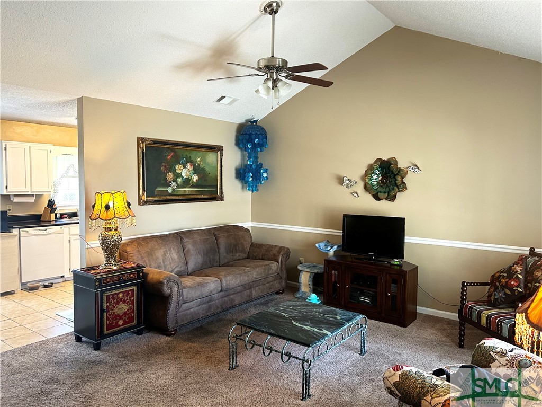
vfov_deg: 53.1
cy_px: 204
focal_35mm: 26
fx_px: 407
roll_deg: -0.3
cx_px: 271
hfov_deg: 67.3
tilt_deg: -3.8
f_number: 1.5
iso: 160
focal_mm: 5.7
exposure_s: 1/60
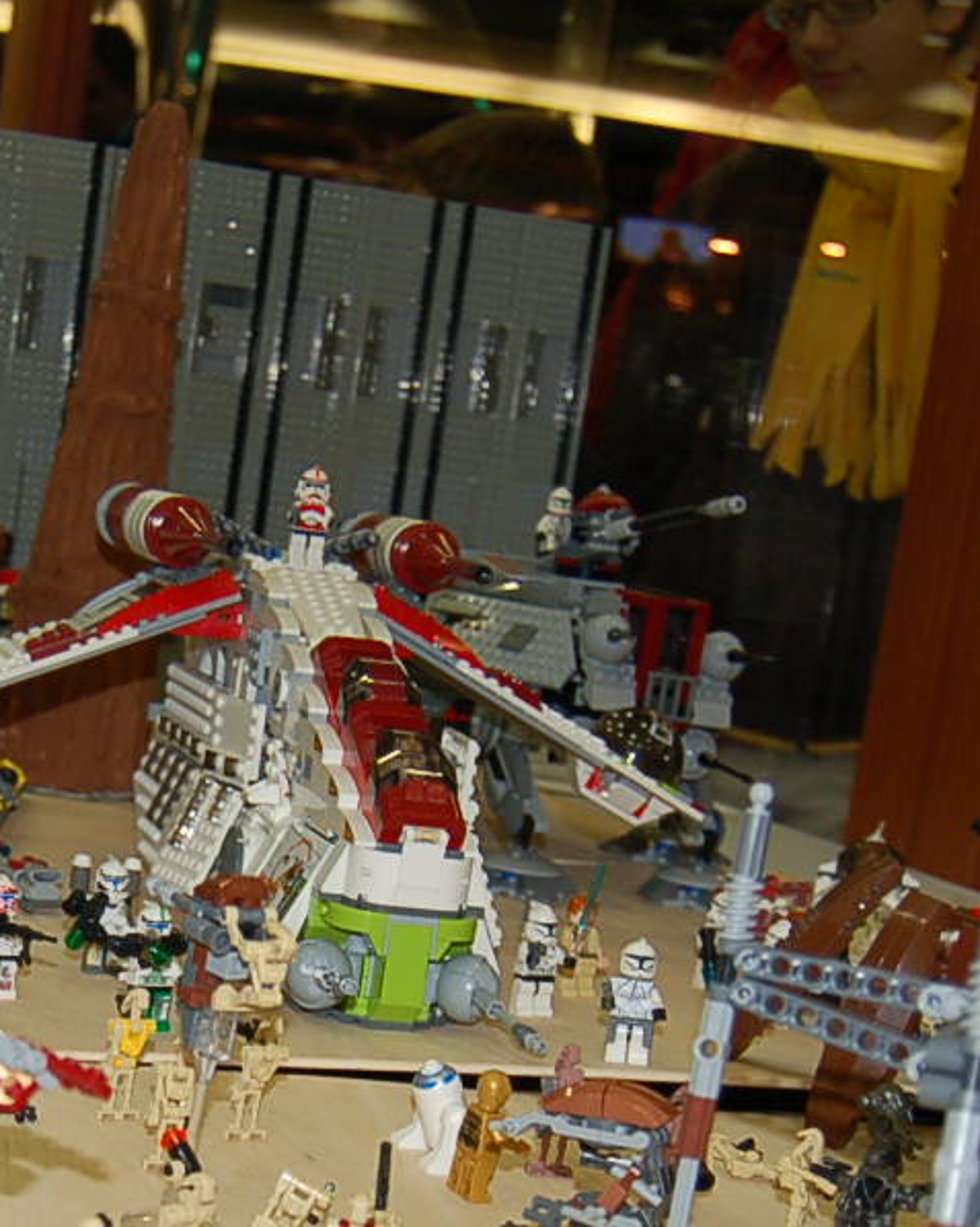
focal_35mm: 78
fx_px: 2830
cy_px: 956
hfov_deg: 19.2
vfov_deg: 24.1
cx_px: 62
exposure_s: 1/60
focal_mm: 22
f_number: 3.8
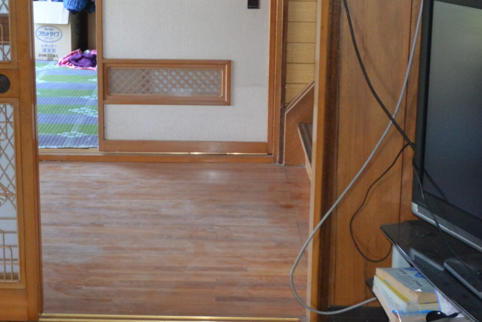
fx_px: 857
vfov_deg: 21.0
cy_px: 75
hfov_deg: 31.3
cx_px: 184
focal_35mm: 64
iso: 1000
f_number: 3.5
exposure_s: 1/60
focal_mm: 18
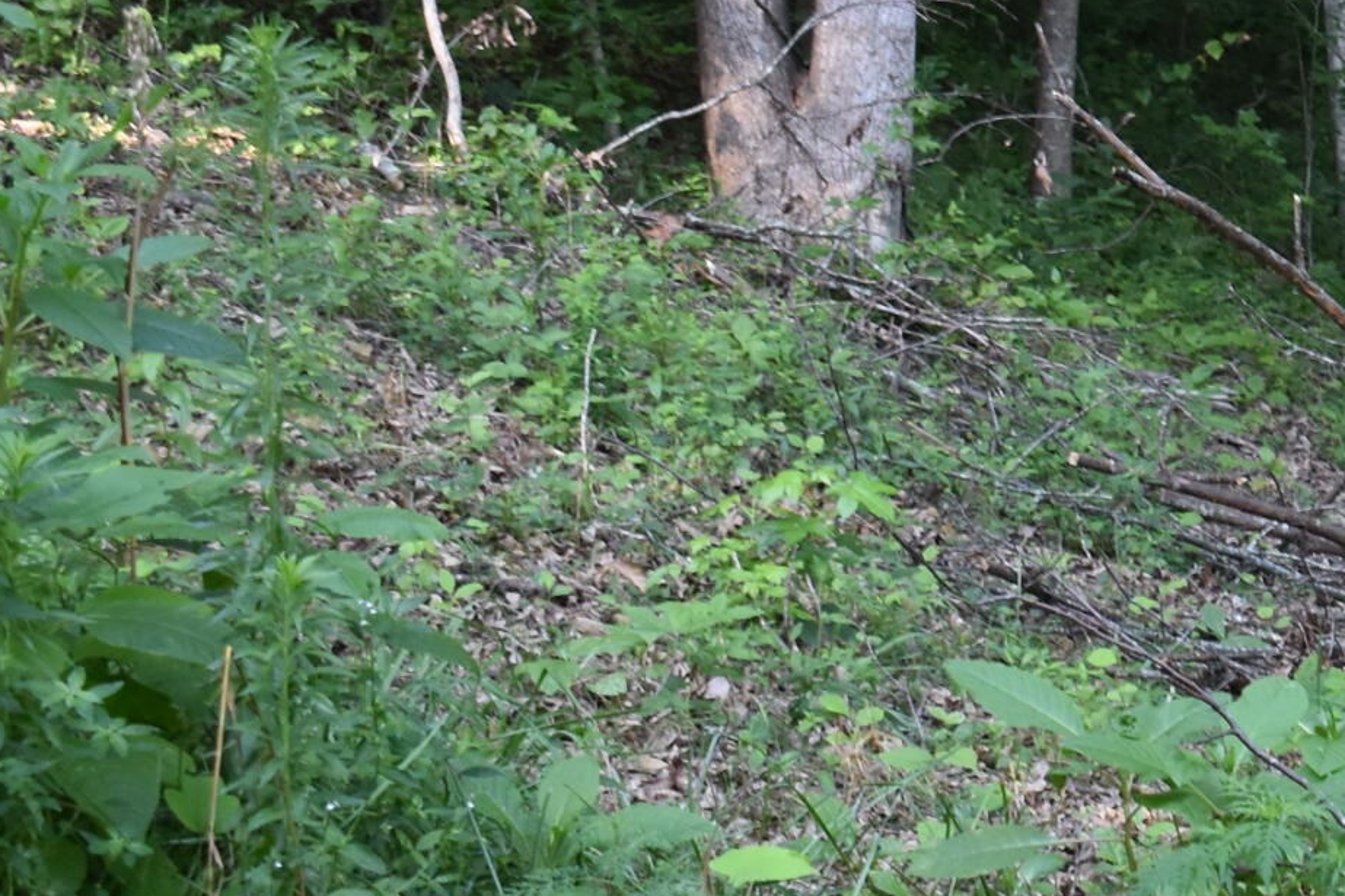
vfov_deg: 10.4
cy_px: 131
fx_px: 4916
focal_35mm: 132
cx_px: 2074
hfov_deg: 14.4
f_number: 5.6
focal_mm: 27
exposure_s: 1/60
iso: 560
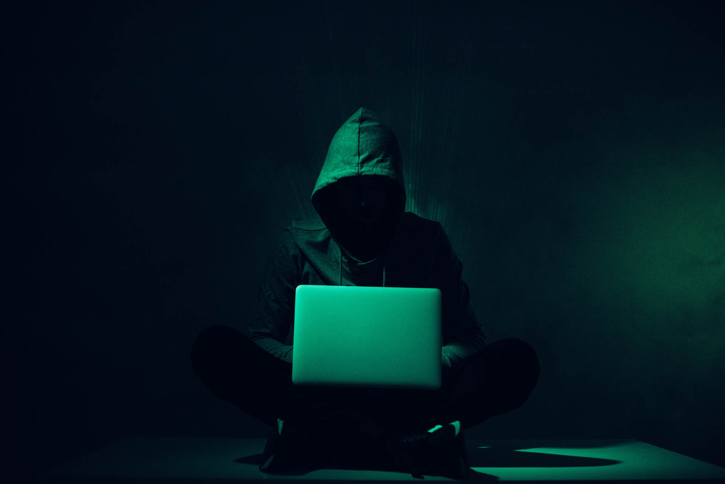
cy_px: 242
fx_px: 1007
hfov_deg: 39.6
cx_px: 362
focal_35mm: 50
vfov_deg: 27.0
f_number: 2.2
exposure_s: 1/200
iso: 800
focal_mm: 50
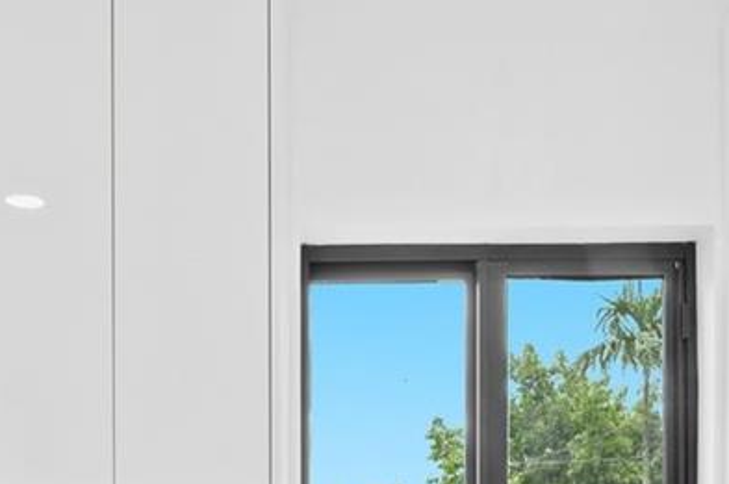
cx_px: 306
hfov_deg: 35.0
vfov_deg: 21.5
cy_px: 628
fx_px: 1153
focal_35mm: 57
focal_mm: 14
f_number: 8
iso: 200
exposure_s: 1/15
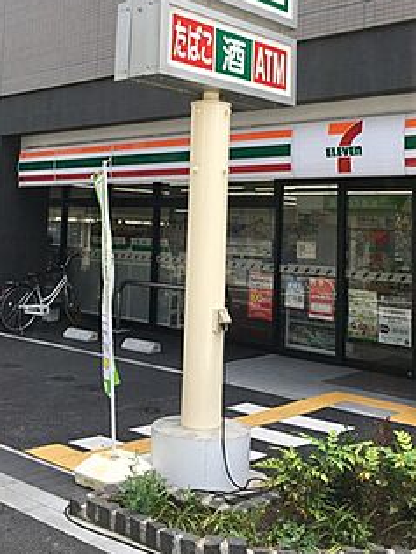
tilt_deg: +2.2
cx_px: 202
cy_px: 174
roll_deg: -1.5
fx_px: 705
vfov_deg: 42.2
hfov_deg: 32.9
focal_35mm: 44
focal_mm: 4.15
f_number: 2.2
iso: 25
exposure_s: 1/487
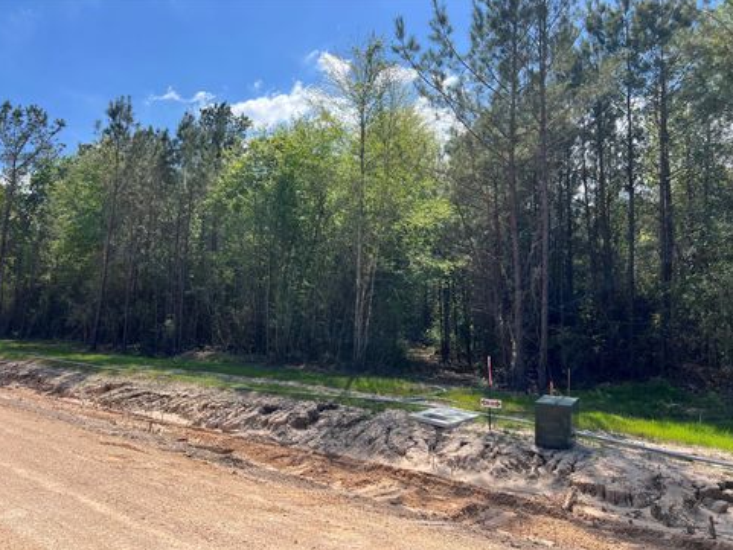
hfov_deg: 65.3
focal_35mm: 27
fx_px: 572
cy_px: 283
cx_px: 367
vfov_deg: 51.4
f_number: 1.5
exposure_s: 1/3257
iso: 50
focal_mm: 5.7
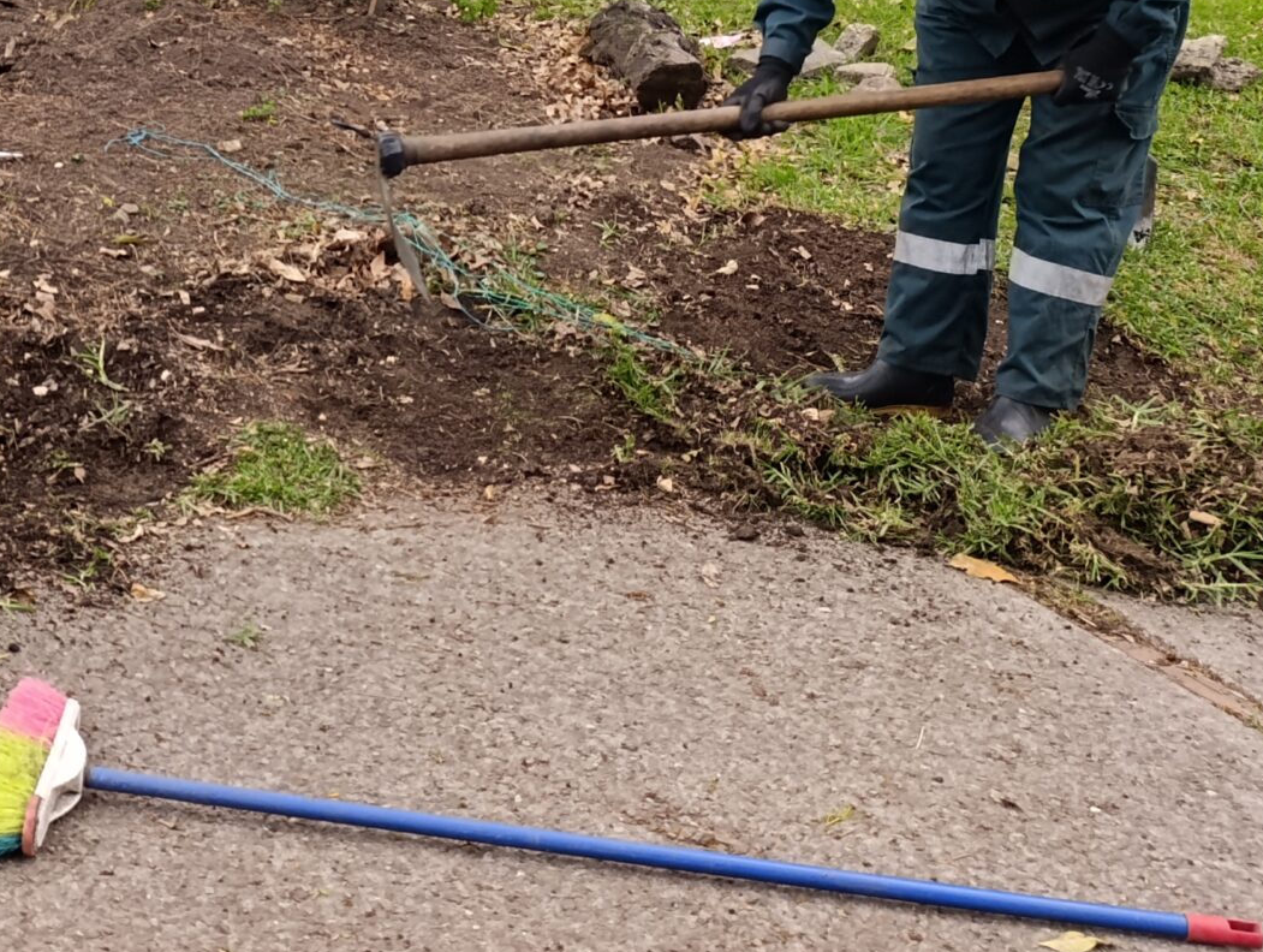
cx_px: 31
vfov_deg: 24.3
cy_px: -125
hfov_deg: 31.9
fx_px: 2047
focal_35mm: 56
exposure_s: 1/153
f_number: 1.6
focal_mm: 6.14
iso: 50
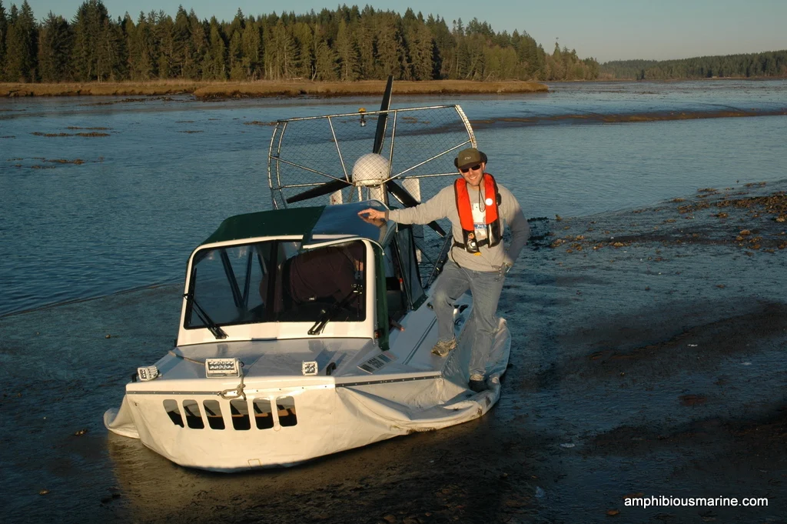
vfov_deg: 30.8
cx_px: 394
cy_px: 262
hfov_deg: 45.0
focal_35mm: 44
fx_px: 950
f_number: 10
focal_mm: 29
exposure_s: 1/400
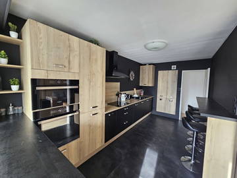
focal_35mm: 13
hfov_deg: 106.2
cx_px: 118
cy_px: 89
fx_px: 89
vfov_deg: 89.9
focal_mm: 2.2
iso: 160
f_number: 2.2
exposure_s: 1/60
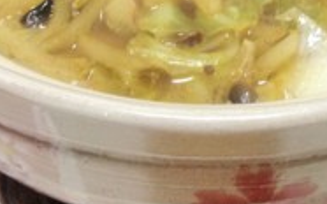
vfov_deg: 13.2
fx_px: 802
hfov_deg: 23.0
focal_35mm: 90
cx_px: 207
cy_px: -153
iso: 200
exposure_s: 1/20
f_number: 2.4
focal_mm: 4.28
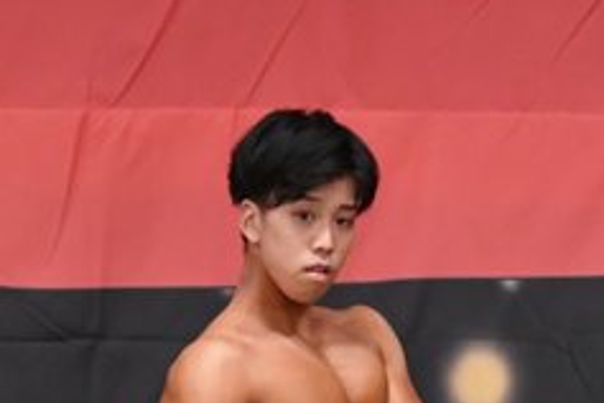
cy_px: 638
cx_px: 213
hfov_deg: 2.8
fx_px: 12331
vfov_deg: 1.9
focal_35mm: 735
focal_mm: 150
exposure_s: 1/400
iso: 5000
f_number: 5.6
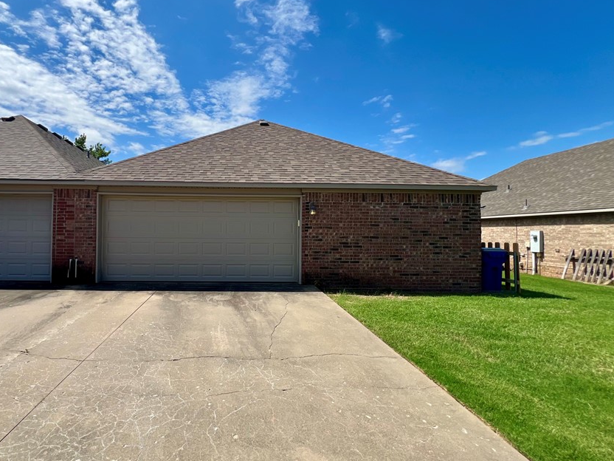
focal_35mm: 16
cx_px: 241
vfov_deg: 78.1
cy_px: 225
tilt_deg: +0.4
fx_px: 284
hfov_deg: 93.1
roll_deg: -1.2
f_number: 1.8
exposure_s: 1/1488
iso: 32
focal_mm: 1.57
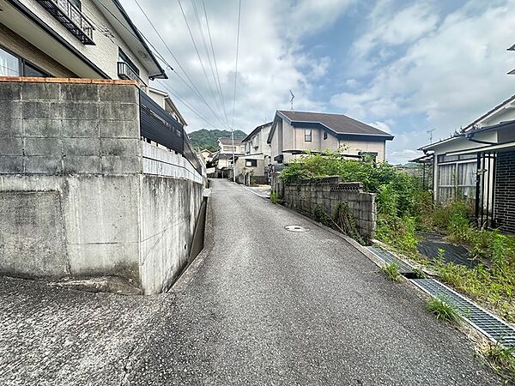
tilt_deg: -2.5
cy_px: 193
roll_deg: +0.4
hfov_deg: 102.1
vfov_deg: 85.7
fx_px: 208
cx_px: 258
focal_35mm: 14
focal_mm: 2.22
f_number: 2.2
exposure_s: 1/587
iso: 40
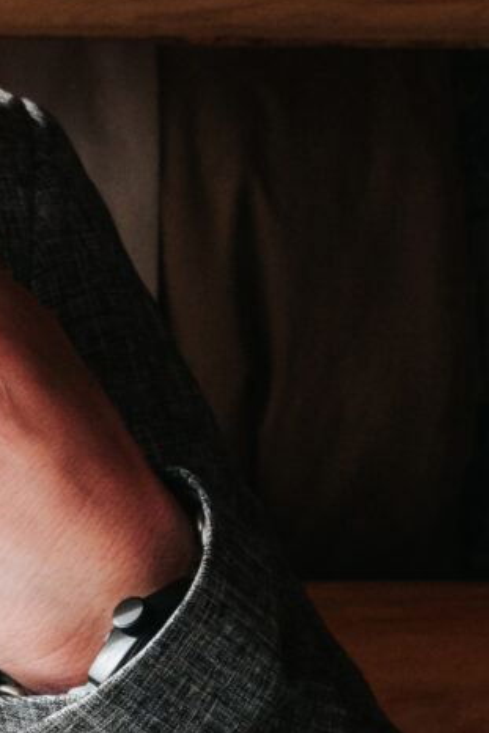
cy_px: 381
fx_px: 4581
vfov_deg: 9.1
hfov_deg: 5.9
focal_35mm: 225
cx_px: -682
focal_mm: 41
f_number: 10
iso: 800
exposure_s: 1/320
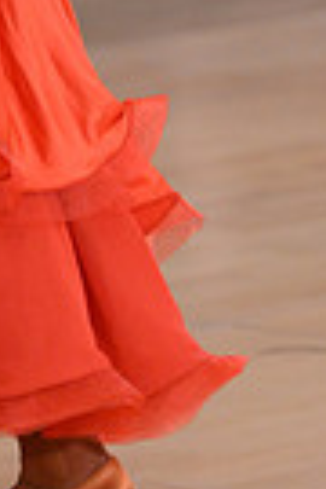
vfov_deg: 3.7
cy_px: -322
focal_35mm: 559
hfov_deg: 2.5
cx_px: -226
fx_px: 7592
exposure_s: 1/250
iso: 2500
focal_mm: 130
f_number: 2.8
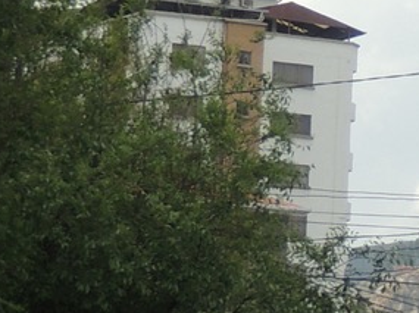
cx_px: 1051
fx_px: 6117
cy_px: -96
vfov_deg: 2.9
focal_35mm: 506
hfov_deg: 3.9
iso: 100
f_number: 4.1
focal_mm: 16
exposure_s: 1/500
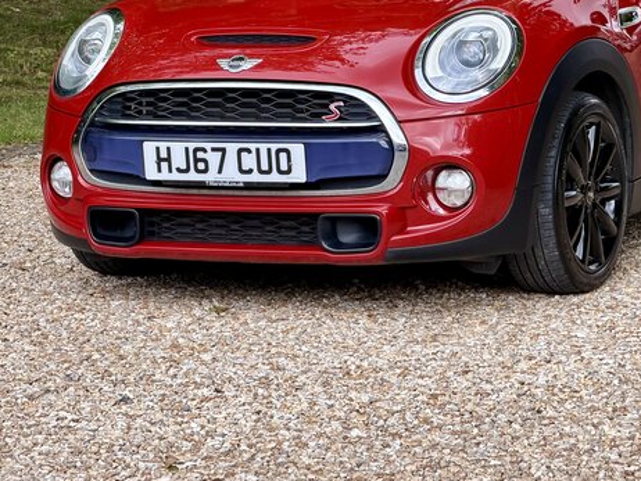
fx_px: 3205
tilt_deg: -5.3
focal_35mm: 173
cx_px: 488
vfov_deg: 8.6
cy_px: 125
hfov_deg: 11.4
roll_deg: +1.3
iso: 64
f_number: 2.8
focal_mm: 16.89
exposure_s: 1/121
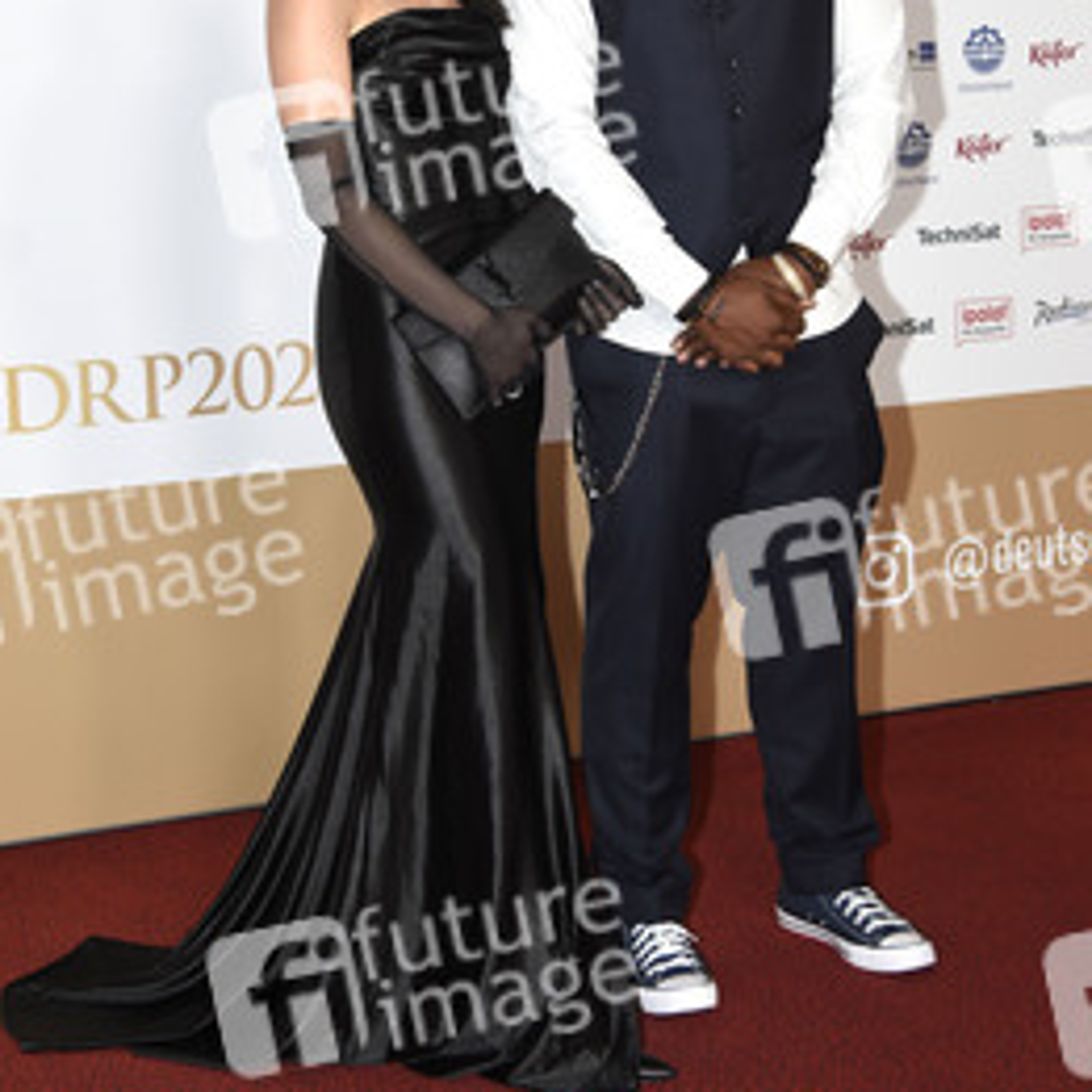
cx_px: 544
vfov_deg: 22.1
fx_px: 2784
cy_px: 351
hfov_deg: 22.2
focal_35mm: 78
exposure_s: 1/320
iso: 800
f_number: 4
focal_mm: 40
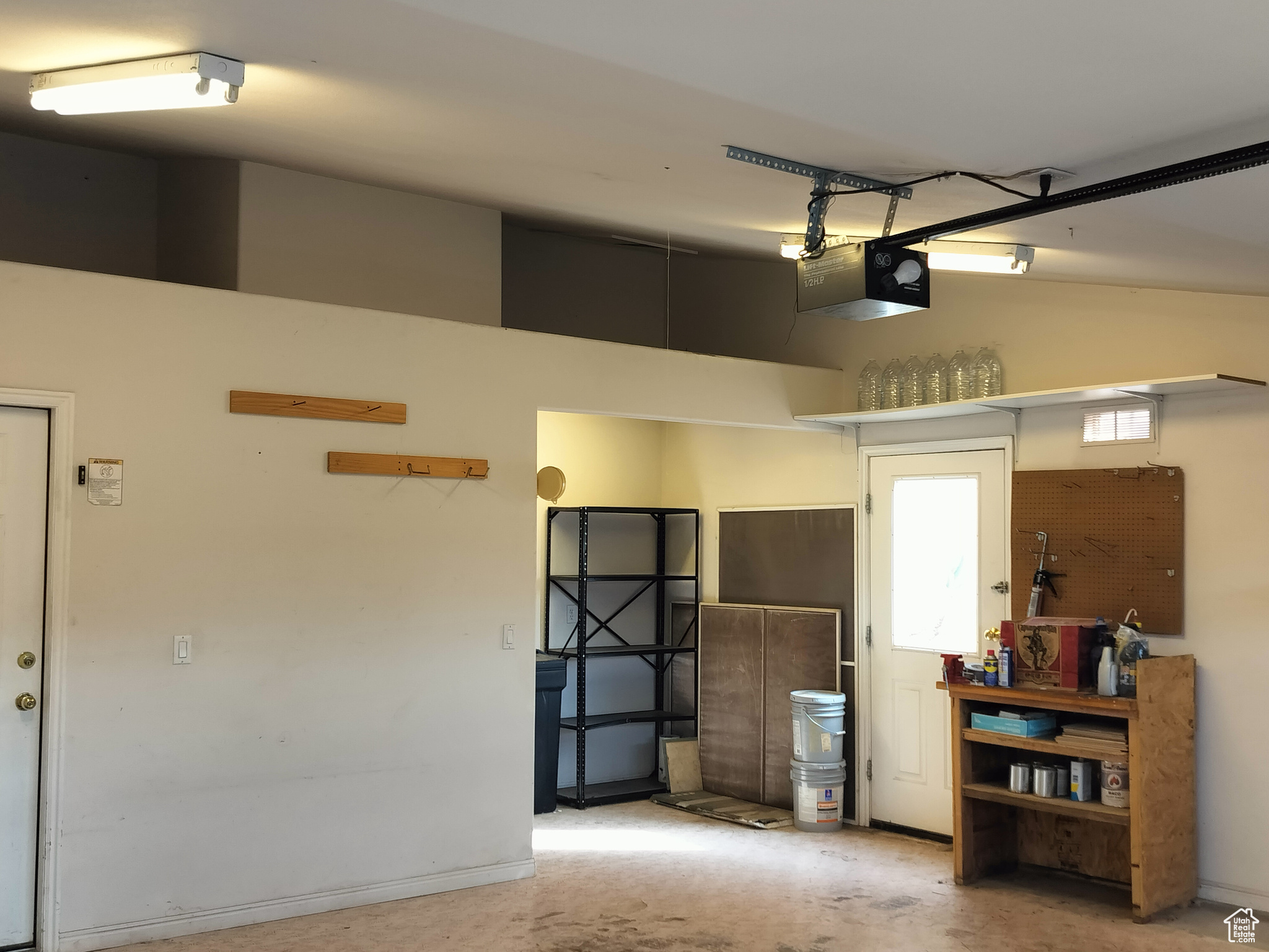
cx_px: 634
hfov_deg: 71.6
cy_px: 476
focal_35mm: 24
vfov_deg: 56.8
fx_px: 880
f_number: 1.7
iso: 160
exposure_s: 1/60
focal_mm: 5.24
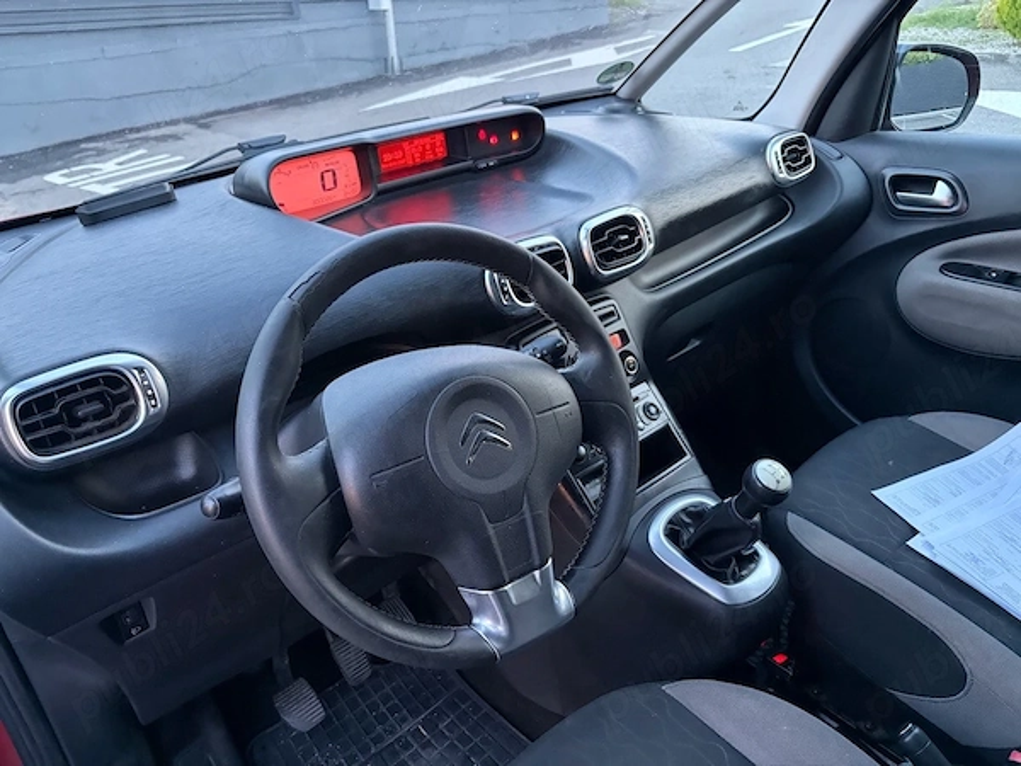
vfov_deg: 53.1
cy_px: 383
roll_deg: +0.5
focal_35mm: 26
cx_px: 510
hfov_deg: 67.3
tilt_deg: -27.5
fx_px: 767
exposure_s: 1/37
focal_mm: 5.96
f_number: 1.6
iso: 640
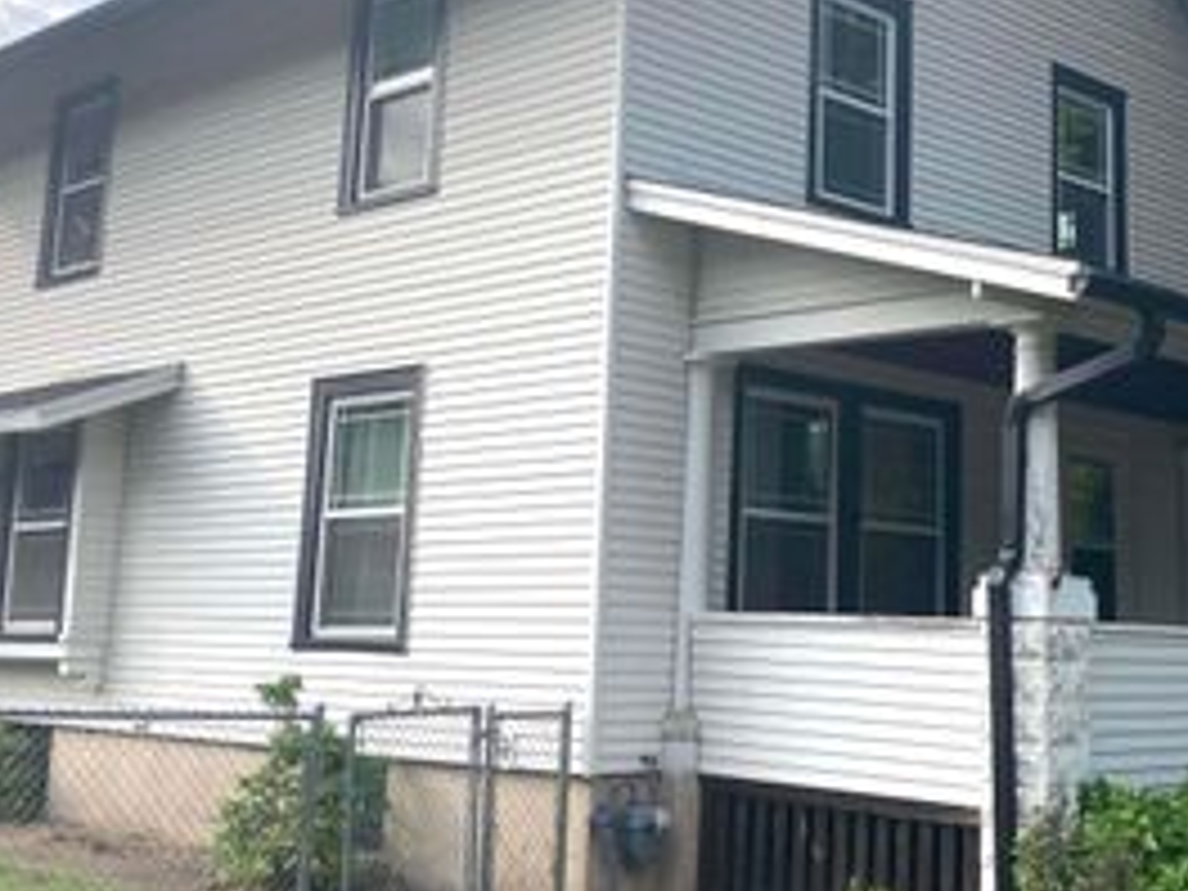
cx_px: 814
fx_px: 1819
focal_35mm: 53
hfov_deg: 35.7
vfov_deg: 27.4
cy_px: 304
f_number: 1.8
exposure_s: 1/1499
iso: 20
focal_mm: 3.99
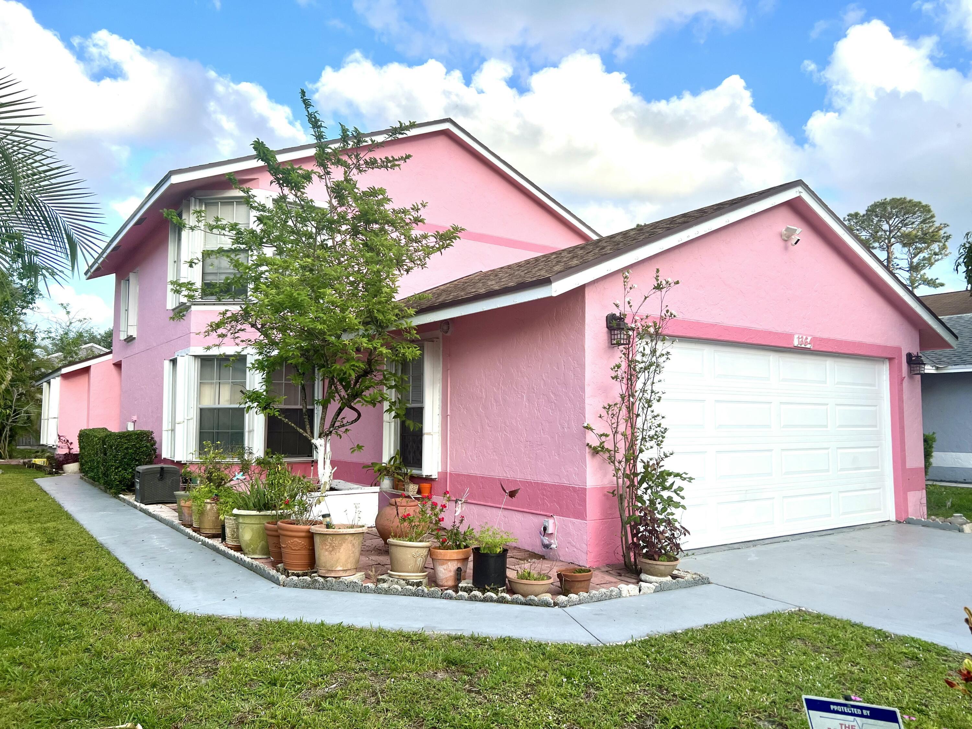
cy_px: 364
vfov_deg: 53.1
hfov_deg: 67.3
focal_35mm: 26
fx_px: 730
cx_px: 486
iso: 50
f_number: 1.5
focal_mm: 5.7
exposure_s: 1/1724
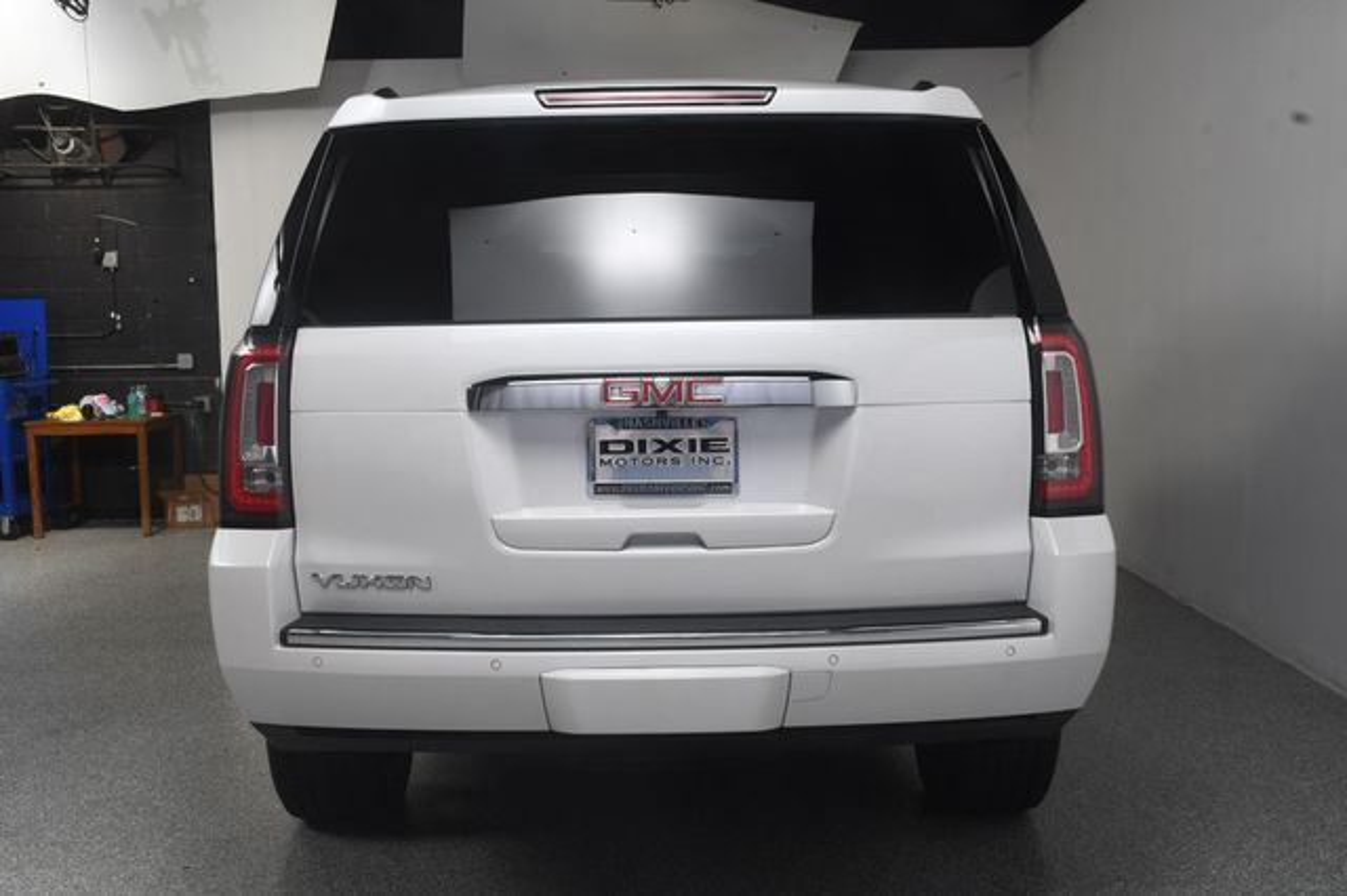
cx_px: 674
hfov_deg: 49.6
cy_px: 448
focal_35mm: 39
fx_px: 1458
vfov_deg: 34.2
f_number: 13
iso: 100
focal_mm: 26
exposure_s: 1/160
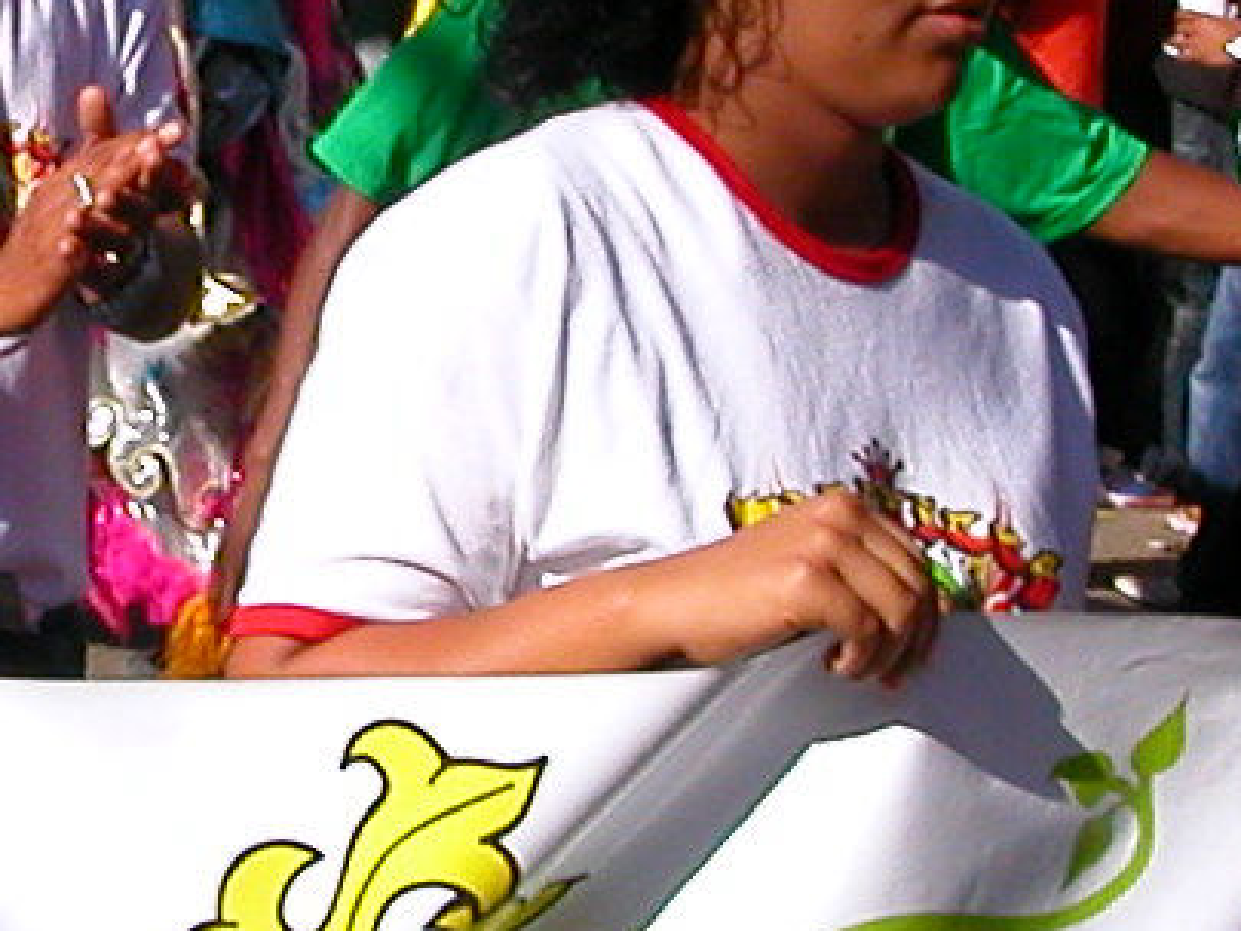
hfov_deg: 13.4
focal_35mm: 146
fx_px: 5236
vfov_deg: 10.2
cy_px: 429
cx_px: 49
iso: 100
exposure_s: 1/778
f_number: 4.5
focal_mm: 5.6
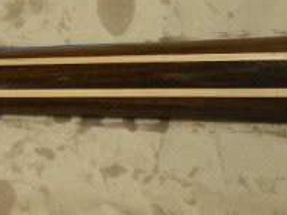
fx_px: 755
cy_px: 76
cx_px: 181
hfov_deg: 21.5
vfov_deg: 16.2
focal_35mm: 91
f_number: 2.8
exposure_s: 1/58
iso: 246
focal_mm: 4.7
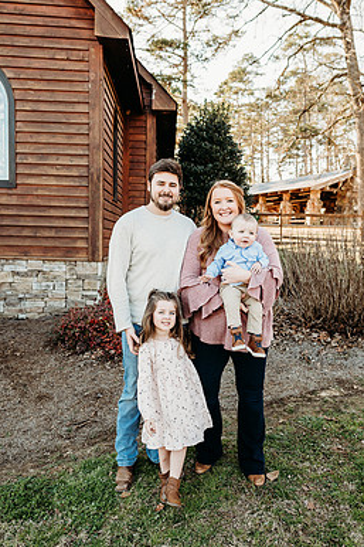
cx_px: 197
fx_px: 425
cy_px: 272
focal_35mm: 28
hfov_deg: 46.3
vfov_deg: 65.5
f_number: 2.8
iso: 250
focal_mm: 24
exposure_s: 1/320
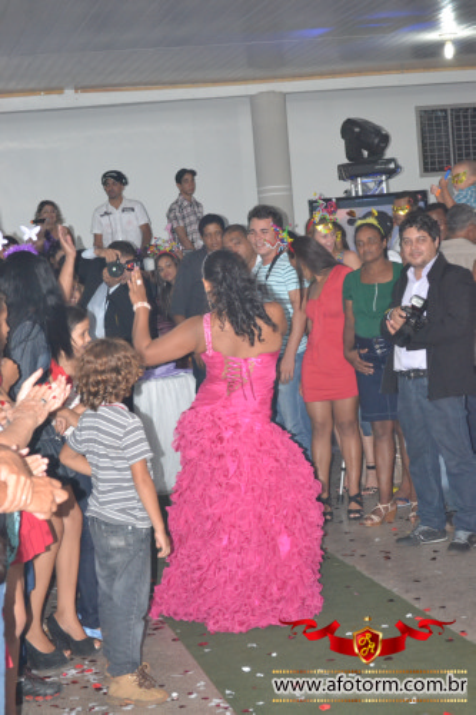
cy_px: 358
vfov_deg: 24.6
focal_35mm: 82
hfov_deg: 16.5
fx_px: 1637
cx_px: 238
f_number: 5.6
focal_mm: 55
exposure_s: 1/60
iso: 3200
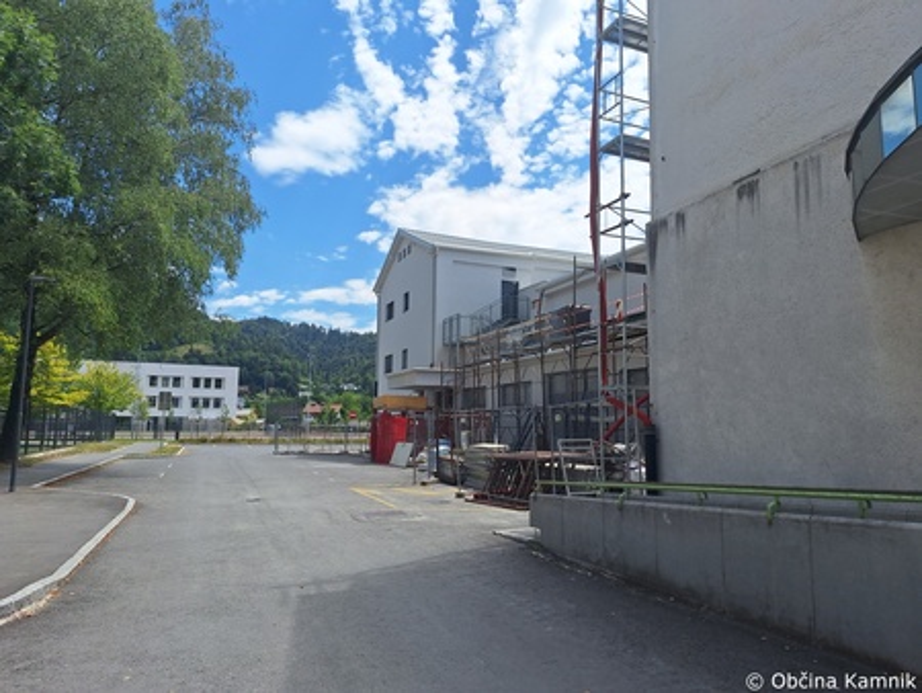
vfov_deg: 58.9
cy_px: 346
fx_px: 613
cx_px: 461
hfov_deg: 73.9
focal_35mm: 23
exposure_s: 1/3922
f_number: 1.8
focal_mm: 5.54
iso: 40
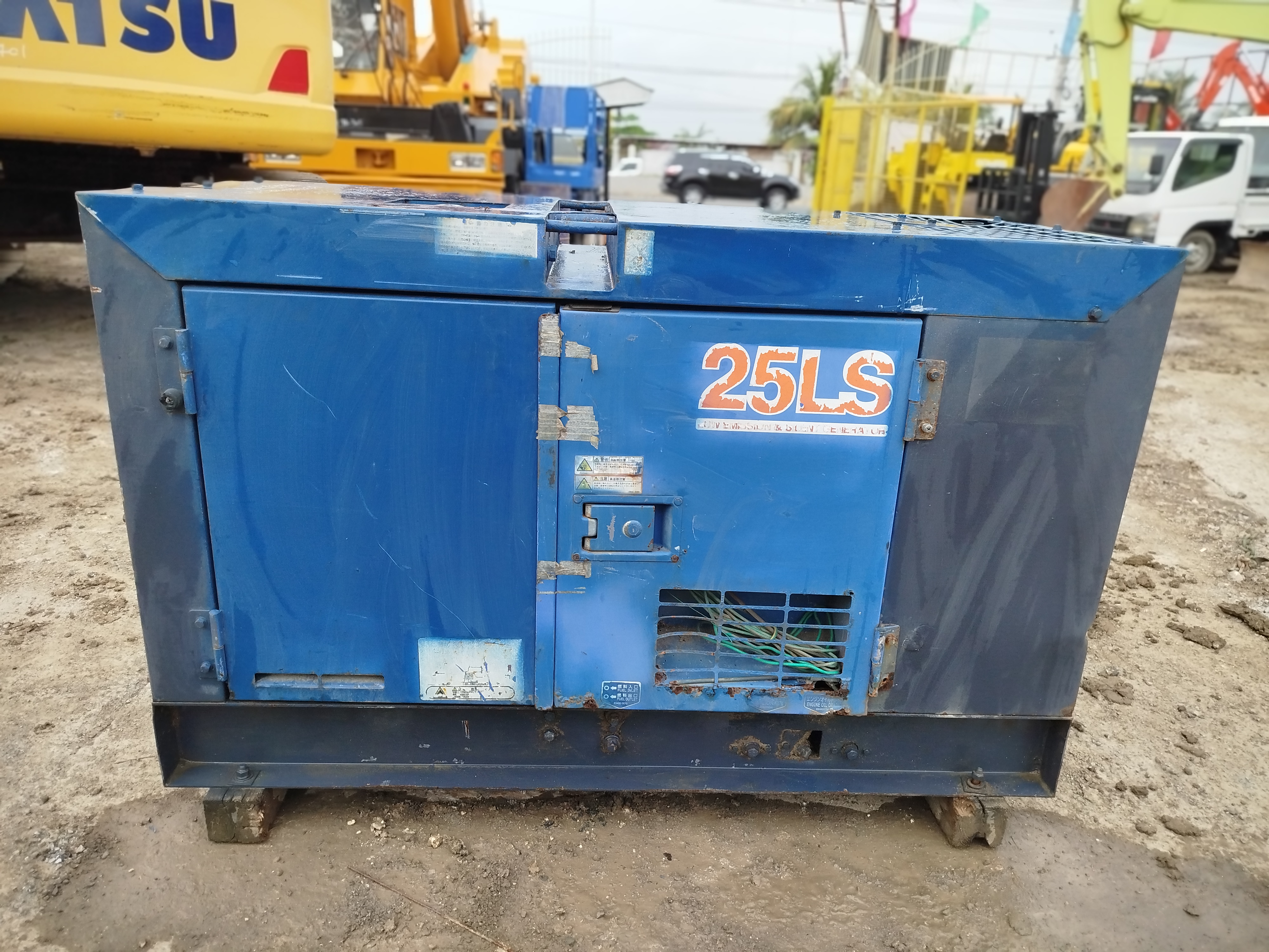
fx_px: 880
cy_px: 476
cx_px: 634
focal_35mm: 24
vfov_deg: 56.8
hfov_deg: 71.6
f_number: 1.7
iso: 100
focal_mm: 5.31
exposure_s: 1/60
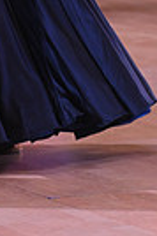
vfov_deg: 4.6
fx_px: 2905
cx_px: -78
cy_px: -151
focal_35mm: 443
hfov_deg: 3.1
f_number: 5
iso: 2000
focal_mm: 102
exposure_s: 1/250
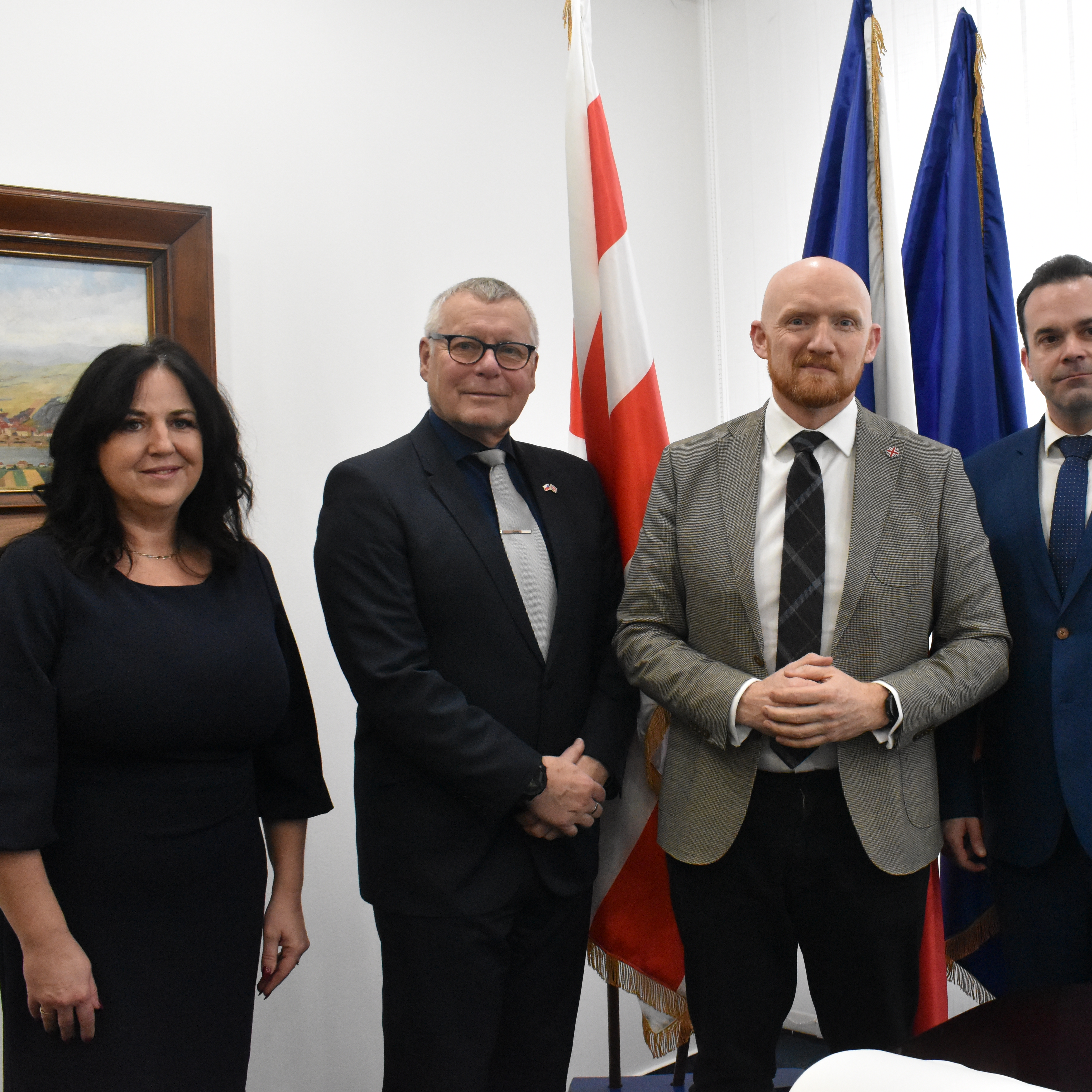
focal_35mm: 43
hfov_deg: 38.5
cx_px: 770
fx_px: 1535
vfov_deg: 39.2
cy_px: 550
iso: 4000
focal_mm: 22
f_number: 7.1
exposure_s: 1/160
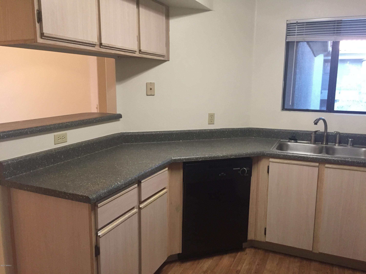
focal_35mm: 29
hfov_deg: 61.7
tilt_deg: -11.2
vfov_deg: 48.2
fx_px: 307
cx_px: 183
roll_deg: -1.2
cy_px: 137
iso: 250
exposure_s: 1/30
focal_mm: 4.15
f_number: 2.2
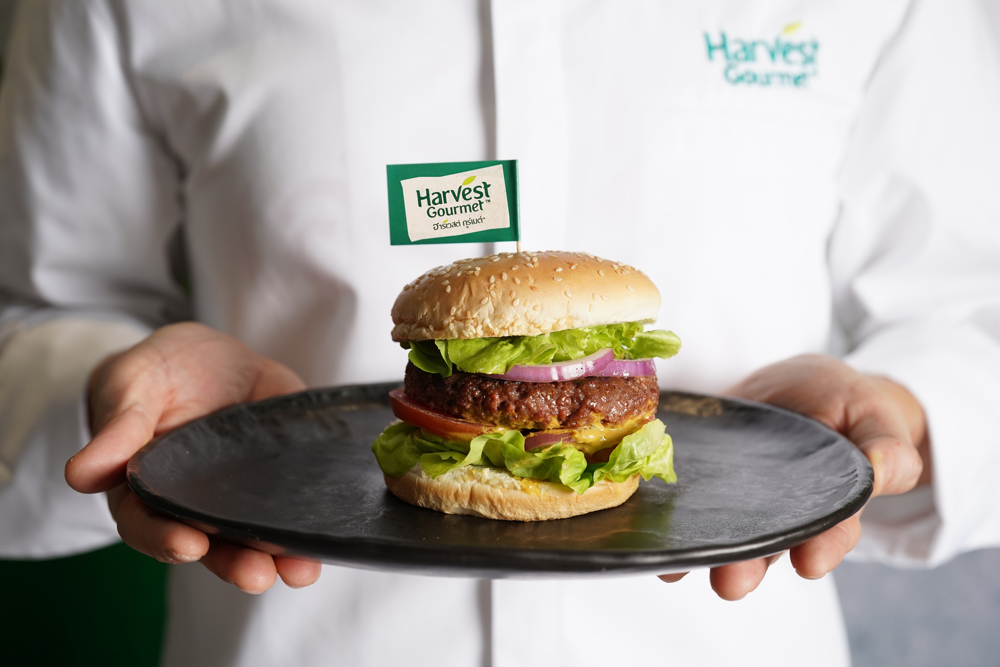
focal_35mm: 50
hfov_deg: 39.6
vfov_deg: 27.0
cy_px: 334
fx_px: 1389
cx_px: 500
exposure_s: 1/160
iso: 250
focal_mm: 50
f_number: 4
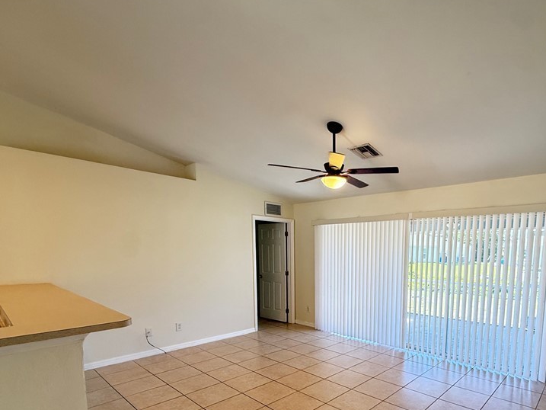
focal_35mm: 20
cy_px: 285
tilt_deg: -6.0
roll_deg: +0.3
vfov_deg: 63.7
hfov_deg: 79.6
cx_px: 353
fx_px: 316
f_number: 2.2
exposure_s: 1/120
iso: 320
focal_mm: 2.22
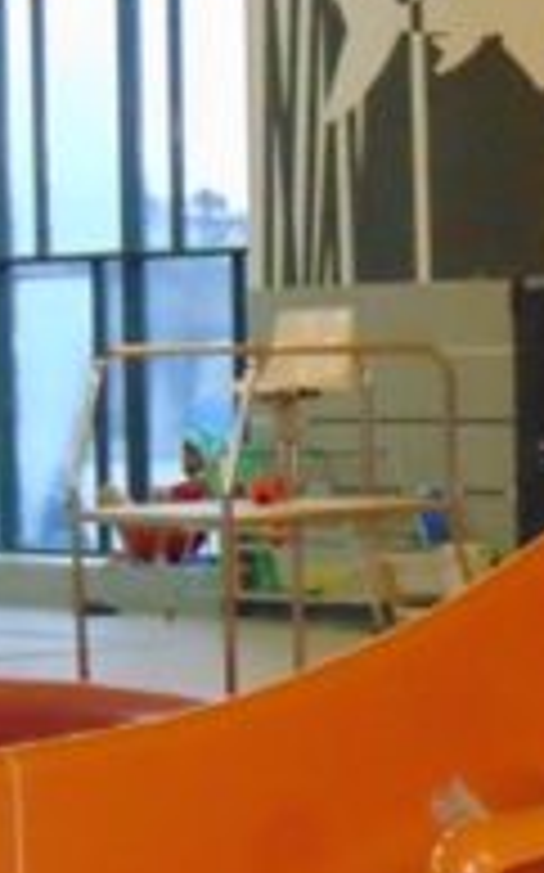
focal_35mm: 147
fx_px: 3492
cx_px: 611
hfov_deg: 8.8
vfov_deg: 14.1
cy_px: 729
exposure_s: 1/125
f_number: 3.3
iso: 800
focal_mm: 7.6
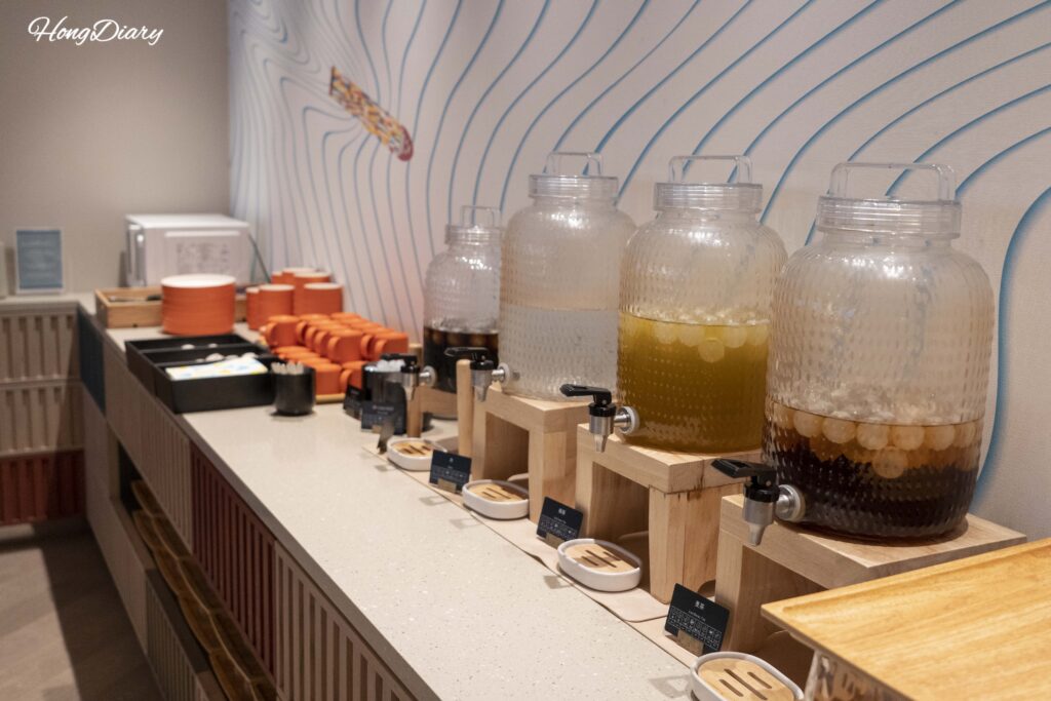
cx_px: 526
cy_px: 350
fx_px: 1080
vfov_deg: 36.0
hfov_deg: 51.9
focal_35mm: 37
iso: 3200
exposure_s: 1/160
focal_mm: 37
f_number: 5
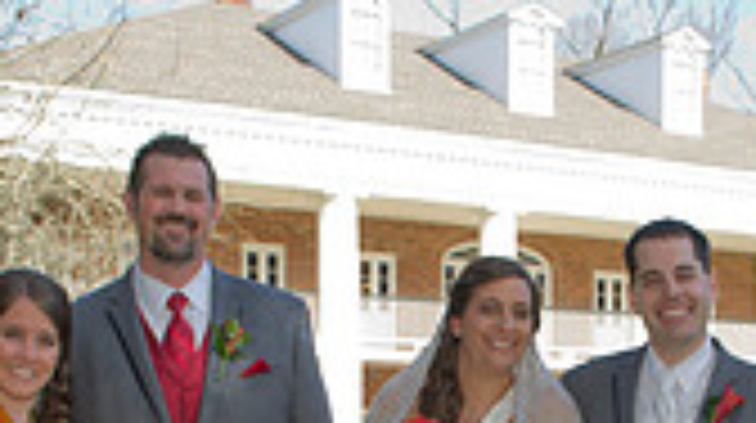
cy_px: 648
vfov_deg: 13.0
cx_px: 540
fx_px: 1742
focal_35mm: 87
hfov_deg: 24.3
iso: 200
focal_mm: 24
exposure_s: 1/160
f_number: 5.6
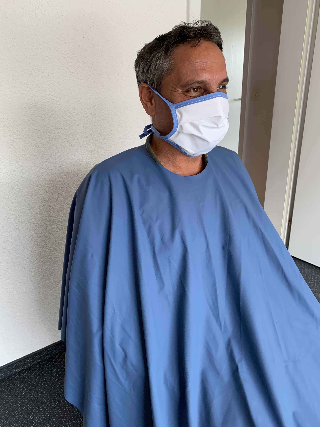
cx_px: 160
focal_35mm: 26
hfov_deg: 53.1
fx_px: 320
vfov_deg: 67.3
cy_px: 214
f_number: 1.8
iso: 80
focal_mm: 4.25
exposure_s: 1/121
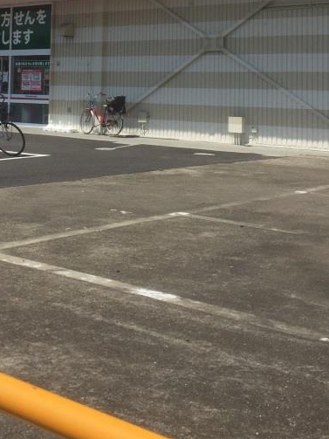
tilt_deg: +4.6
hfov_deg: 24.6
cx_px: 94
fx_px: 748
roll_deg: -0.5
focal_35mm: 59
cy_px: 32
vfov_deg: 31.0
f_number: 2.2
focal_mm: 4.15
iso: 32
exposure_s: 1/3300
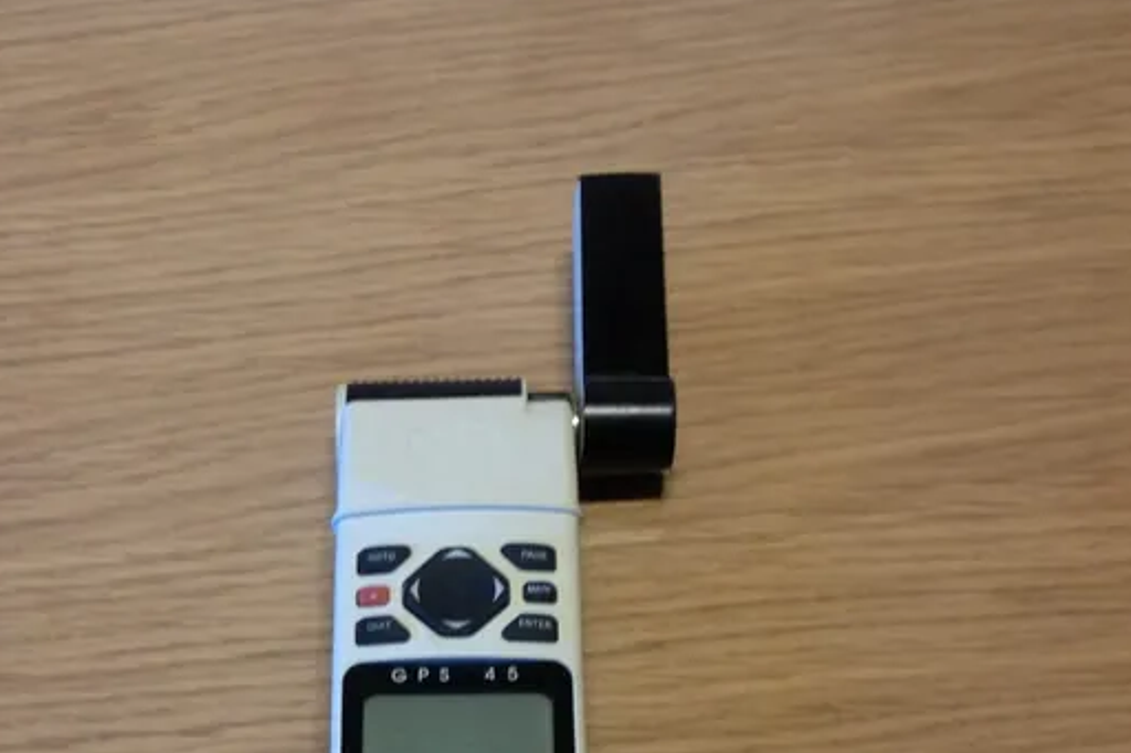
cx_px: 245
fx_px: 2230
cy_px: 740
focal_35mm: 71
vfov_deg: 18.7
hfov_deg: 27.9
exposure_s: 1/15
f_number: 2.4
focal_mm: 4.28
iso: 100
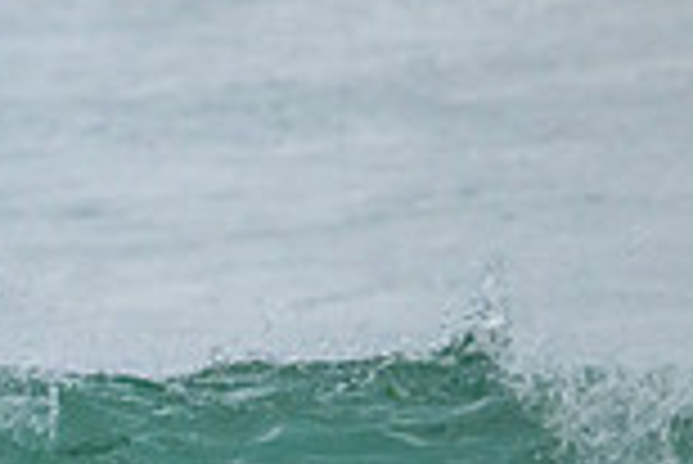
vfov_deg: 0.5
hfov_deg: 0.7
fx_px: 57938
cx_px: -558
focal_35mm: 3007
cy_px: 340
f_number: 11
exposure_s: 1/1600
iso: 3200
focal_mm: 800
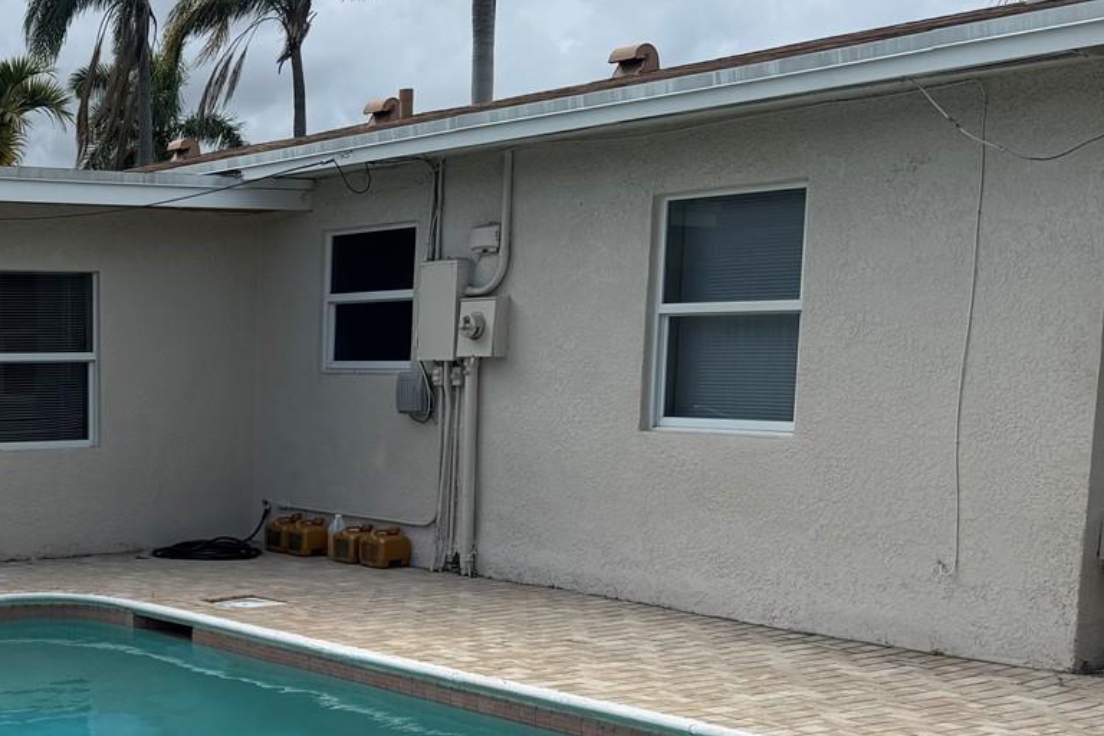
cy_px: 578
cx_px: 55
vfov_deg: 25.6
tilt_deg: -8.1
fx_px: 1595
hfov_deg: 35.3
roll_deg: +0.2
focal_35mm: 52
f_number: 1.78
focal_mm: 6.76
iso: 80
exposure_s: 1/3802
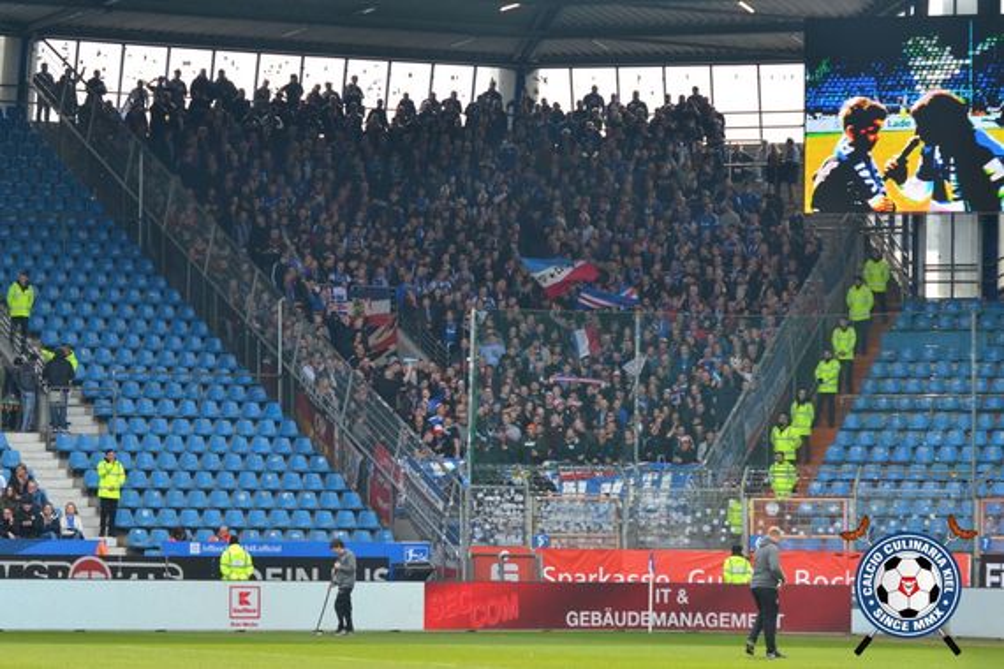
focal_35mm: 123
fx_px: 3430
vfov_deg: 11.1
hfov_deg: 16.7
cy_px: 334
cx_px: 502
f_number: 4.5
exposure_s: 1/1000
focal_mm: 82
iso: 320
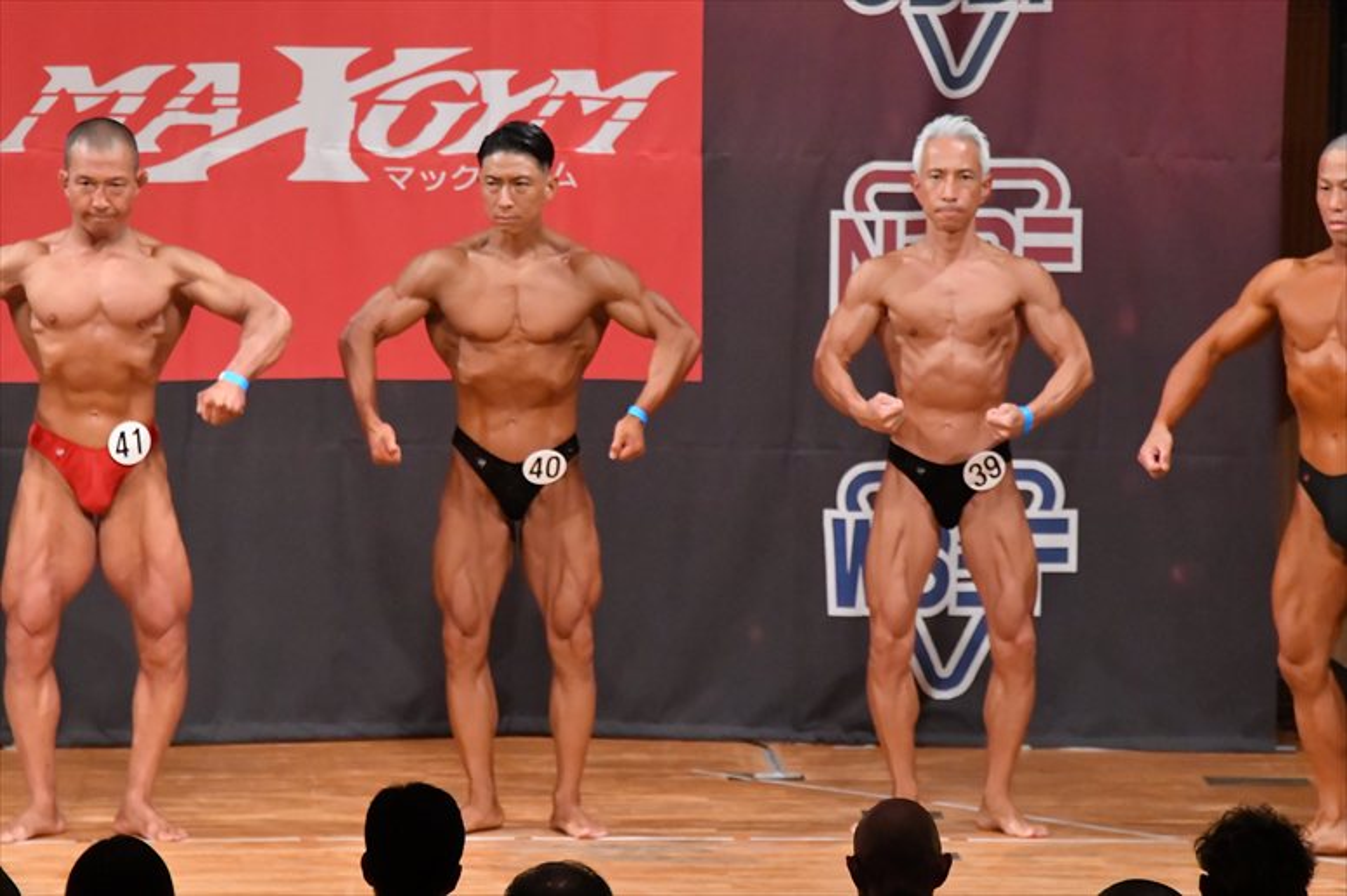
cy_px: 448
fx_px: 10098
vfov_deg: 5.1
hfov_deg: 7.6
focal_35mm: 270
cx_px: 674
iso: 10000
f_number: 5.6
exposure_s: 1/400
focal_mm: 180
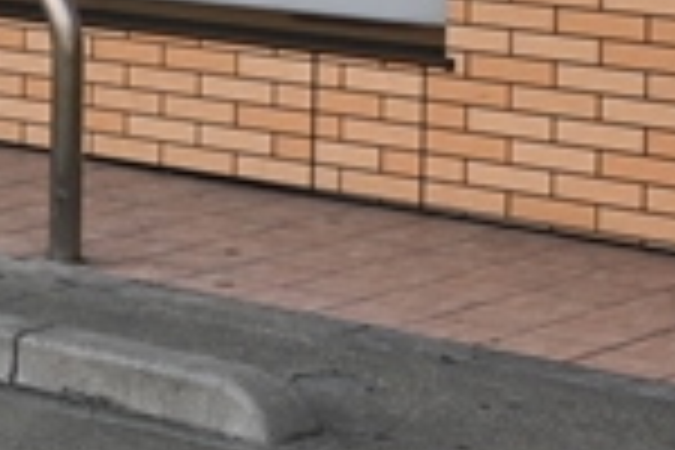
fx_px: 3000
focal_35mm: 160
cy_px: -263
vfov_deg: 8.4
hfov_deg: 12.0
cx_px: -482
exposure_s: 1/200
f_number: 8
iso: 400
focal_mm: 20
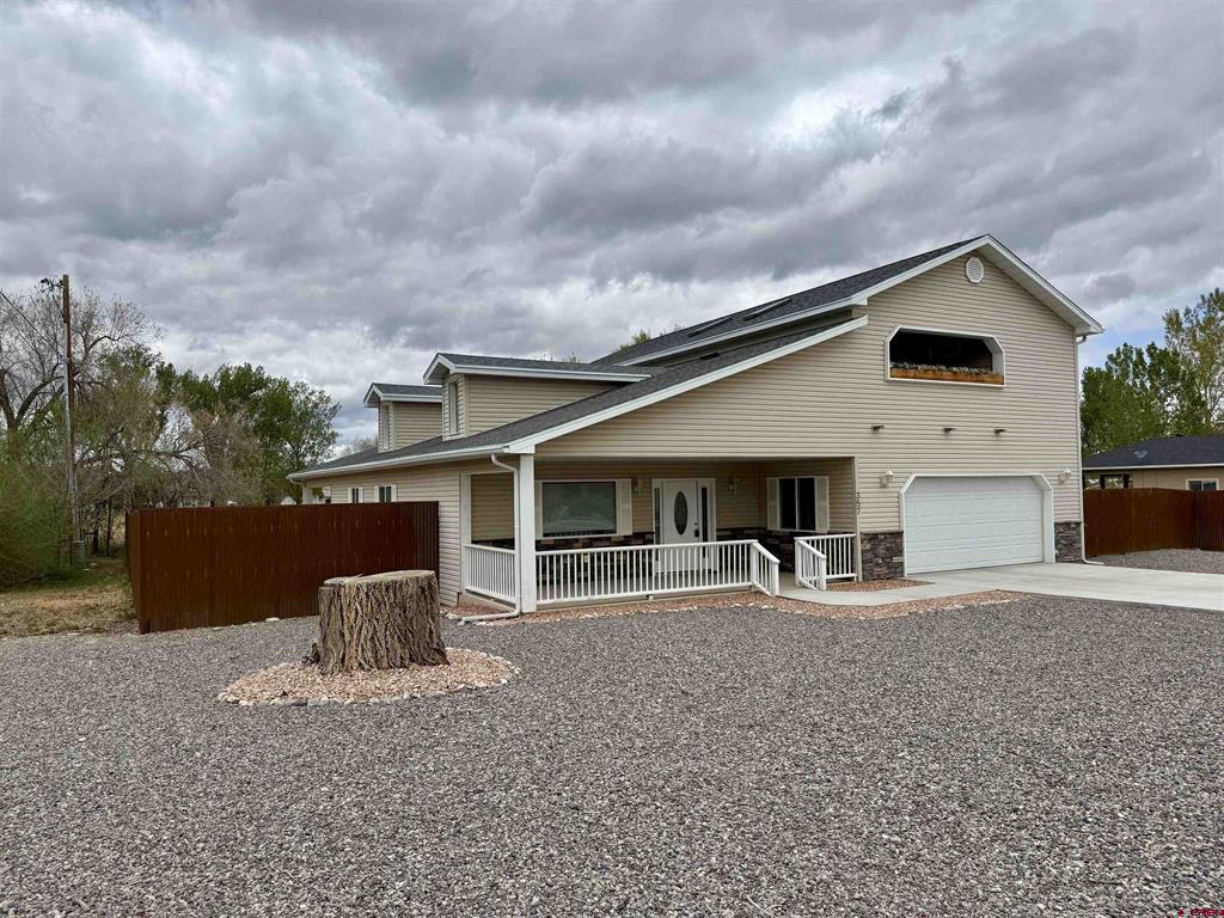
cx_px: 612
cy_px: 459
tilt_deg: +2.6
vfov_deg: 56.8
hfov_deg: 71.6
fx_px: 849
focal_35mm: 24
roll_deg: +1.6
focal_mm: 6.76
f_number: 1.78
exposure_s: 1/6173
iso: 80
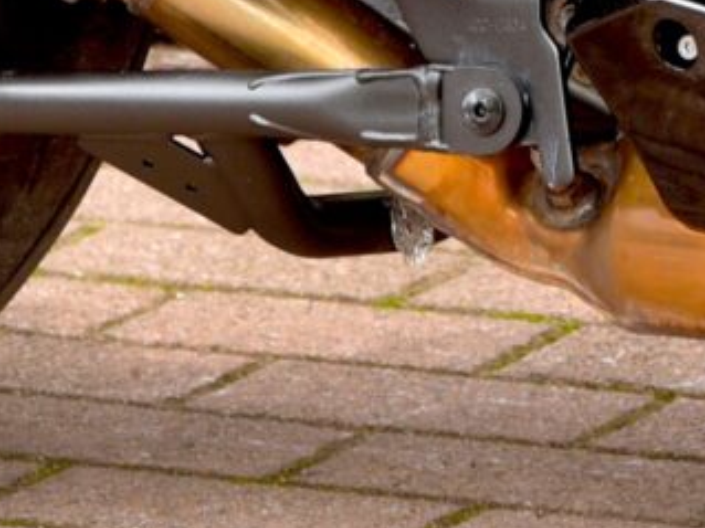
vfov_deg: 2.7
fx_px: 11014
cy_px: -684
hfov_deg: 3.7
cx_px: 1025
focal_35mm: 541
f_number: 4
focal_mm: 70
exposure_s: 1/60
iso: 100
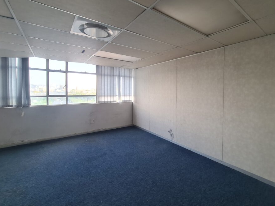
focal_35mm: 15
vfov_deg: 81.6
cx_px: 145
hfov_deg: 98.0
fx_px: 119
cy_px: 93
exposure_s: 1/50
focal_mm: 2.2
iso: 64
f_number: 2.2
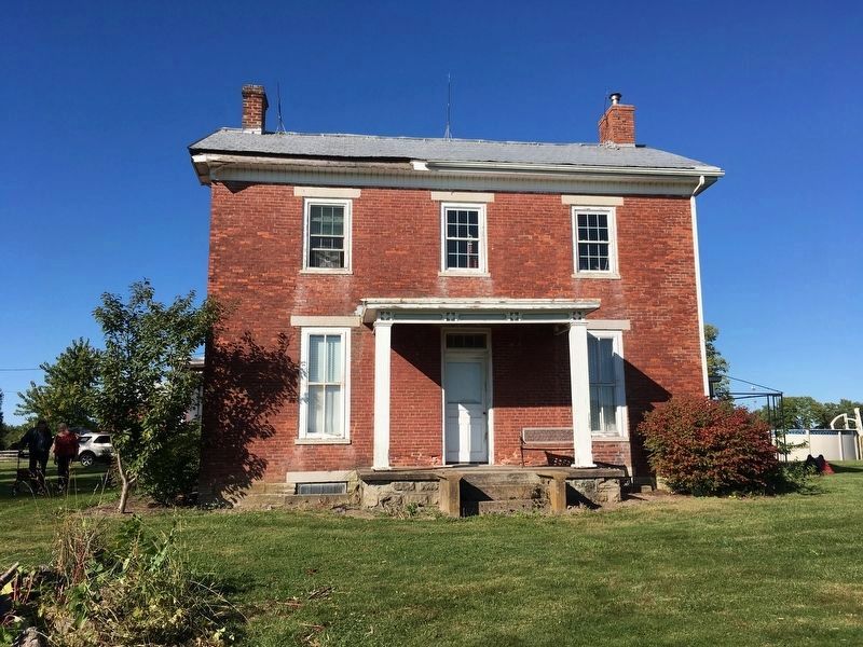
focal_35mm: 29
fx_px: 723
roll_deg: +0.9
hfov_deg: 61.7
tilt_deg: +9.7
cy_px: 324
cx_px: 432
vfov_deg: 48.2
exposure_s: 1/1923
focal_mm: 4.15
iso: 25
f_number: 2.2
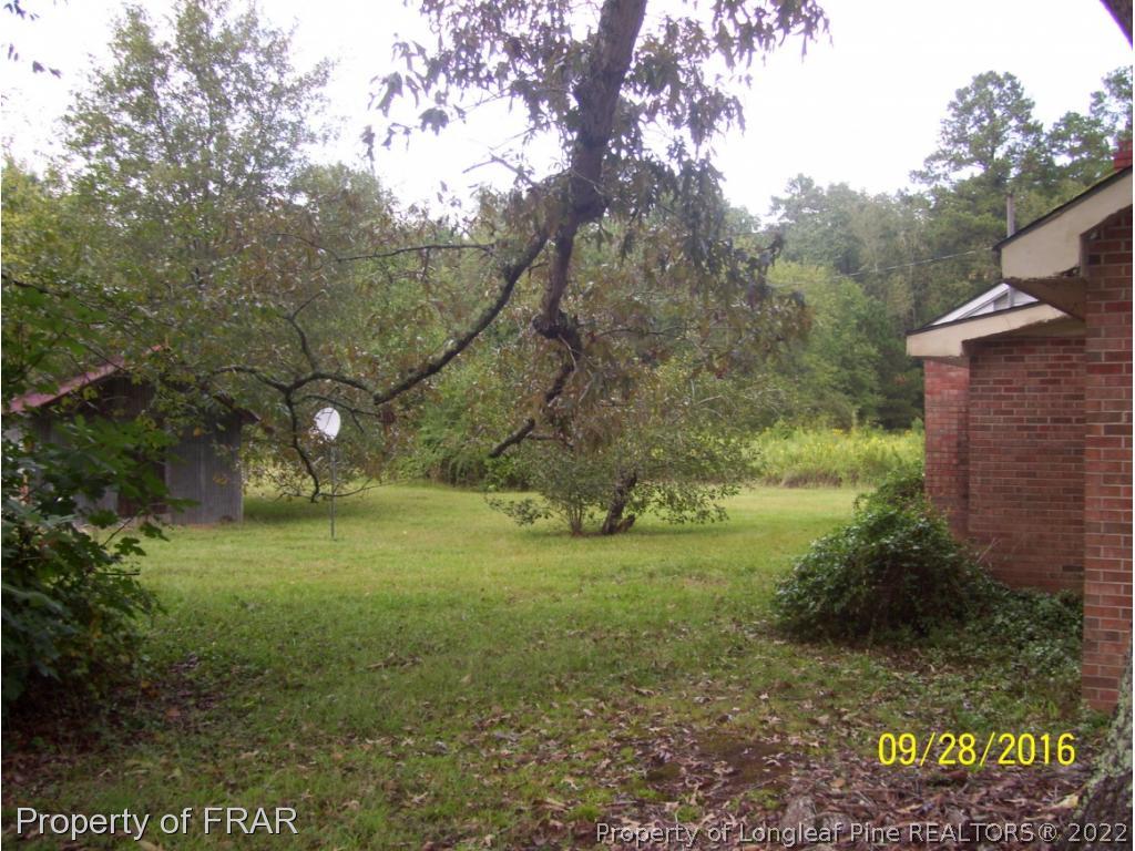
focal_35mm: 36
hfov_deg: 51.4
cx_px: 568
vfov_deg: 39.7
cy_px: 426
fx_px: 1180
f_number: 2.7
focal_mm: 6
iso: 80
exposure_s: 1/80
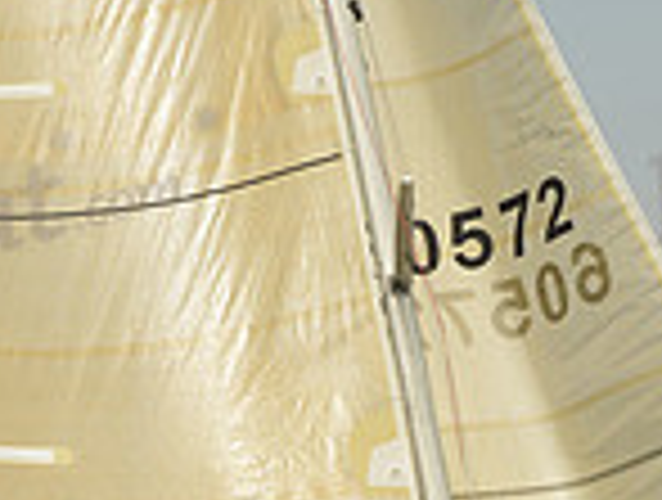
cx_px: 419
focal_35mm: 265
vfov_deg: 5.6
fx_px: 5080
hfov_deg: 7.5
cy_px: 840
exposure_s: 1/1250
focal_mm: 70
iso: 320
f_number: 9
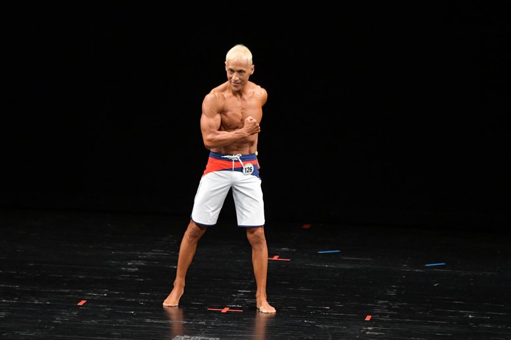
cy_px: 170
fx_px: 3831
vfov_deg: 5.1
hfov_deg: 7.6
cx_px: 256
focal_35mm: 270
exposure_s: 1/400
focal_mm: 180
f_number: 5.6
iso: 3200
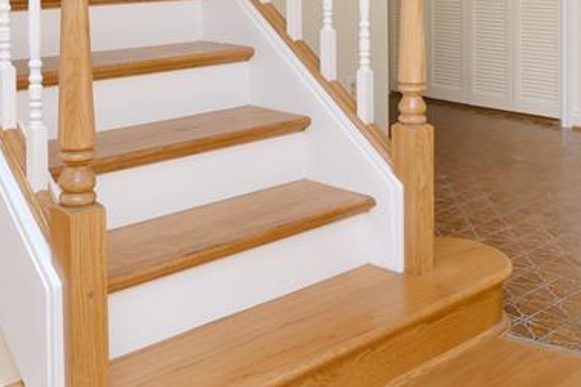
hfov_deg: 42.1
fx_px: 742
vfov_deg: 26.7
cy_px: -45
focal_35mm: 46
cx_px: 189
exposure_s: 1/60
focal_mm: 17
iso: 640
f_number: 13
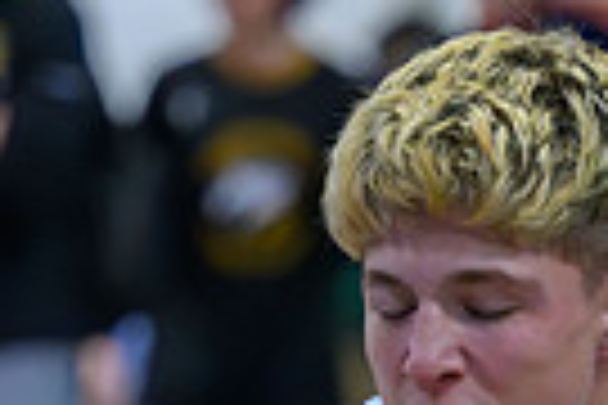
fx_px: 11484
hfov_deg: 3.0
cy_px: 759
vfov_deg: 2.0
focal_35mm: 680
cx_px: 450
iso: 12800
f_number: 2.8
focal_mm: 130
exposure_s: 1/800
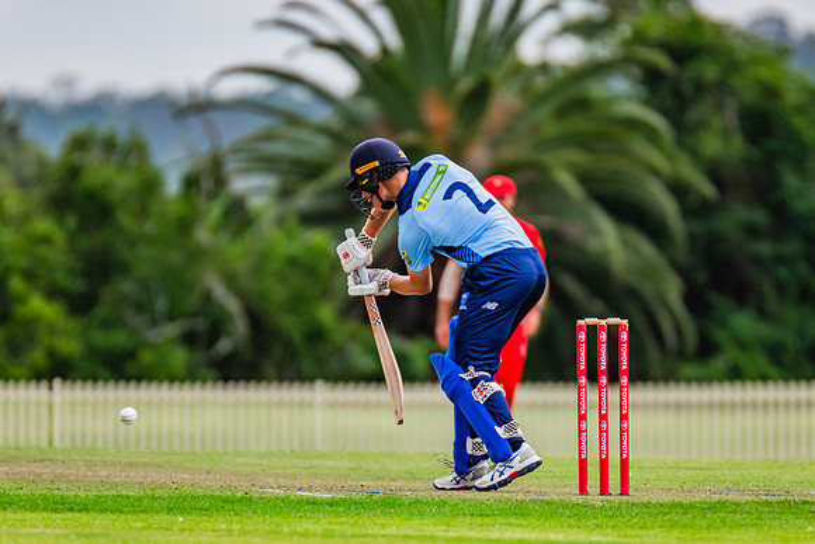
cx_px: 465
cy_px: 287
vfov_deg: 1.8
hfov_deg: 2.7
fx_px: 17187
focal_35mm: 759
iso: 1000
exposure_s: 1/1600
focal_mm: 600
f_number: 5.6
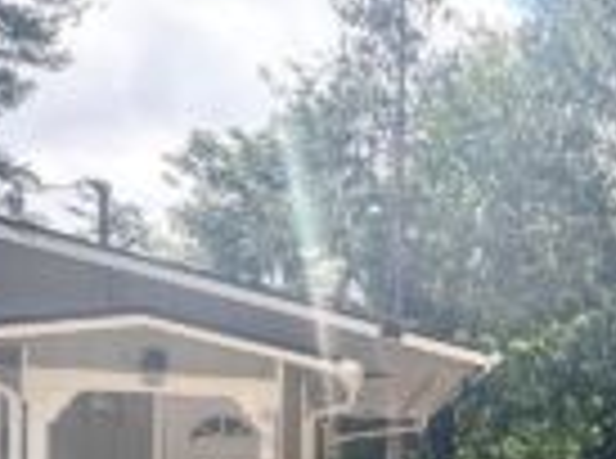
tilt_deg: -0.1
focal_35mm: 41
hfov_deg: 37.7
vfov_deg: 32.3
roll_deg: -0.6
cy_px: 454
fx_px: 728
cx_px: 688
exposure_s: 1/341
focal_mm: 2.22
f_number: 2.2
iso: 40
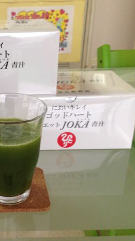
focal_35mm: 49
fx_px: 312
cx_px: 6
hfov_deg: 23.5
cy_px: 119
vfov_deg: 42.1
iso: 200
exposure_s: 1/20
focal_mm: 4.12
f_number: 2.4
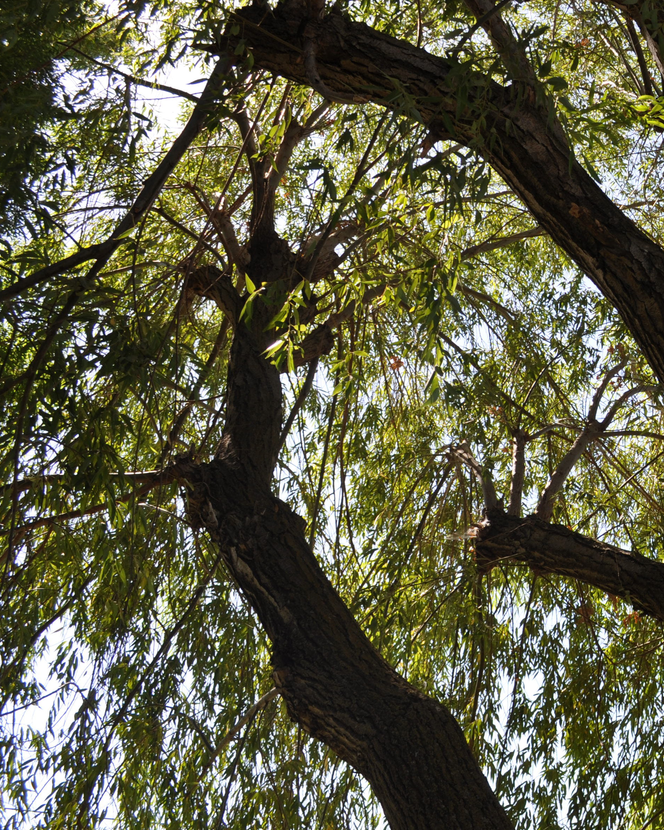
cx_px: 734
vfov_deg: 40.3
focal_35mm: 46
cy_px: 399
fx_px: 1130
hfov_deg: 29.5
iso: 200
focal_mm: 18
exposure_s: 1/160
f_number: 6.3
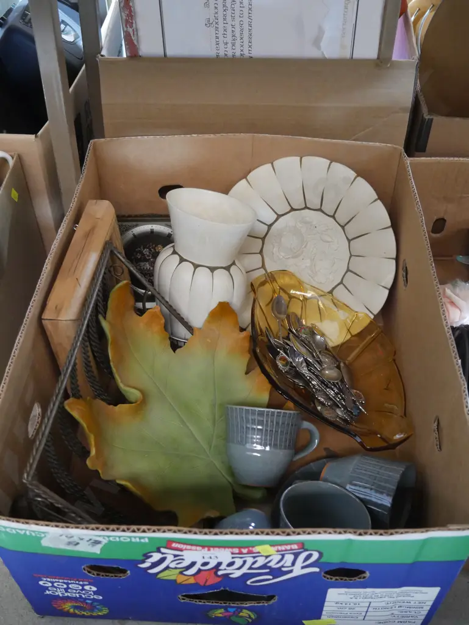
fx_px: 722
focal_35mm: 40
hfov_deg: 36.0
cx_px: 234
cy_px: 312
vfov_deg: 46.8
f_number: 4.4
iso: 3200
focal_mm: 20
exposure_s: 1/40
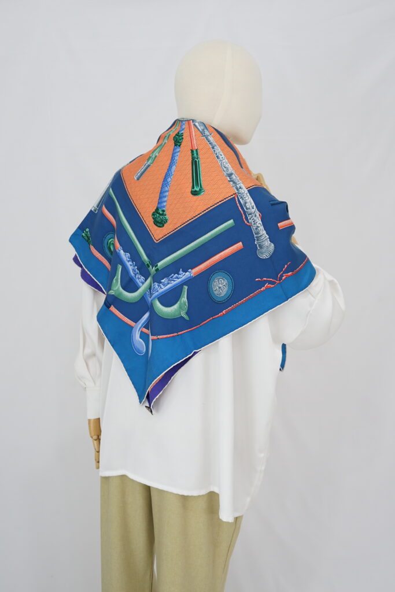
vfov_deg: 39.6
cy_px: 296
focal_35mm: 50
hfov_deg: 27.0
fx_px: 823
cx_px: 198
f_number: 6.3
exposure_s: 1/10
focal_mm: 50
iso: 640
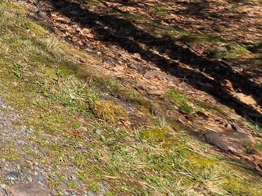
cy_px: -137
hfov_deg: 22.1
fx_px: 431
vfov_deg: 20.1
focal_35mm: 57
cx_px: -200
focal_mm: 2.2
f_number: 1.9
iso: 32
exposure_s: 1/1248
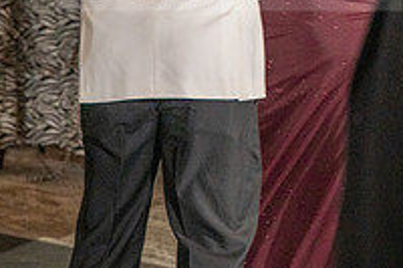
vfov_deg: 6.7
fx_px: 2271
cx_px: 232
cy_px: -37
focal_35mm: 203
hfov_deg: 10.1
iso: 1600
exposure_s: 1/200
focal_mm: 70
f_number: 2.8
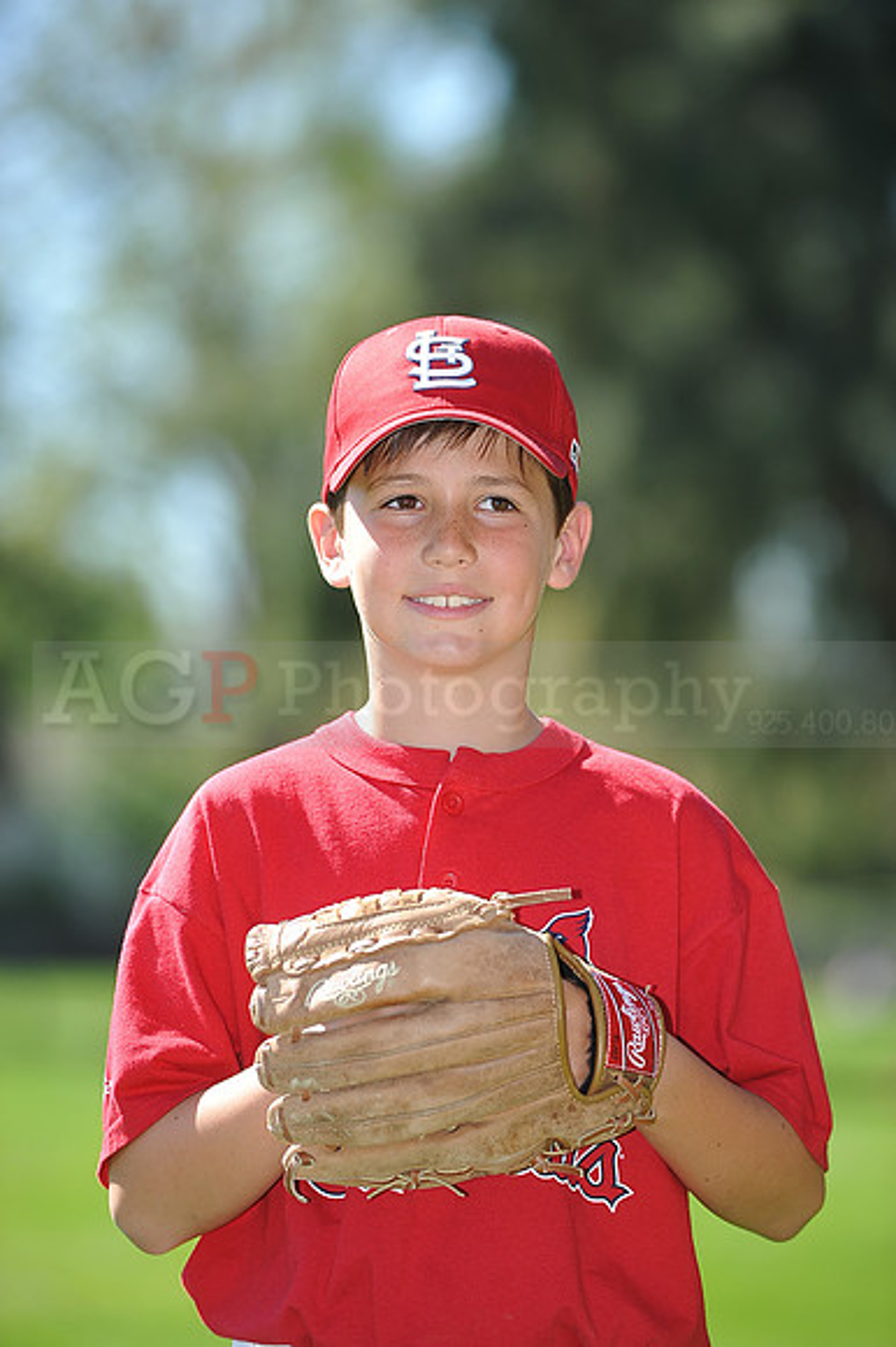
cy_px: 674
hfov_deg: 6.9
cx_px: 448
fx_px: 7475
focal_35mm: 200
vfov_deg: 10.3
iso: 200
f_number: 4.5
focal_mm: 200
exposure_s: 1/640
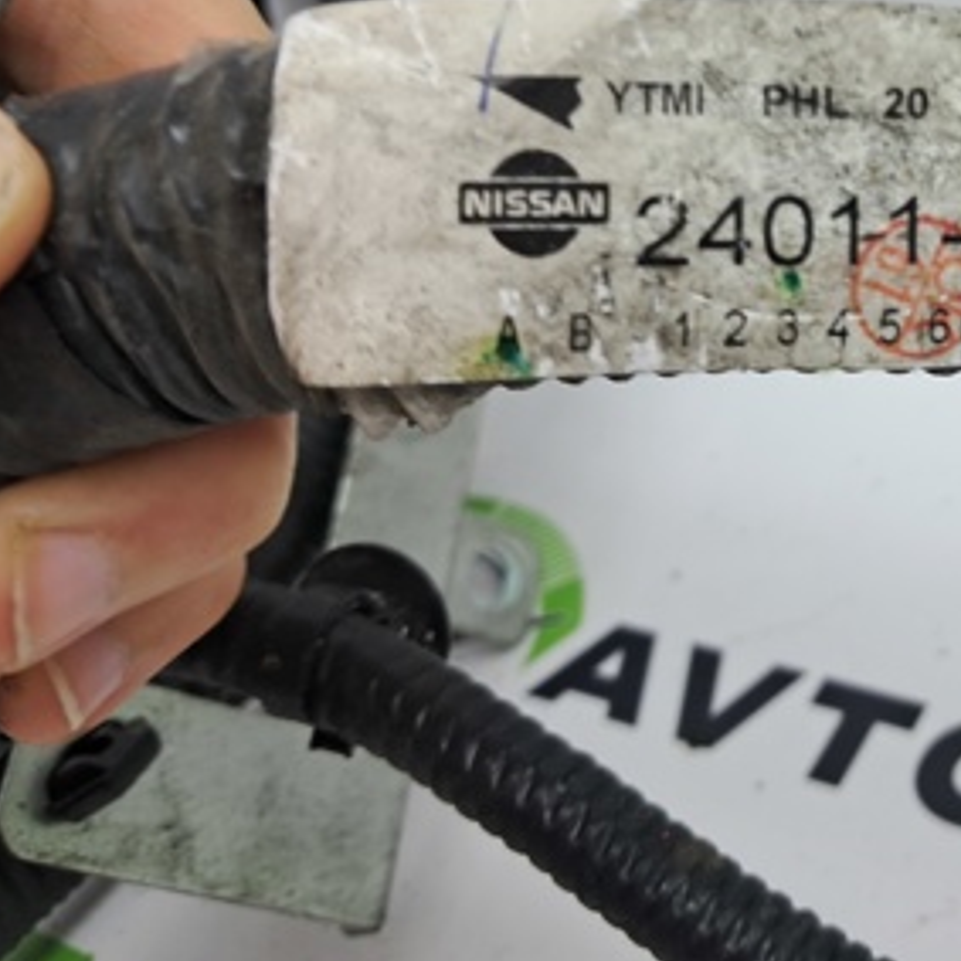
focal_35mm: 54
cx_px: 964
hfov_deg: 29.5
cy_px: 199
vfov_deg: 30.9
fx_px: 1696
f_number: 1.8
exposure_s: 1/50
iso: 50
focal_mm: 4
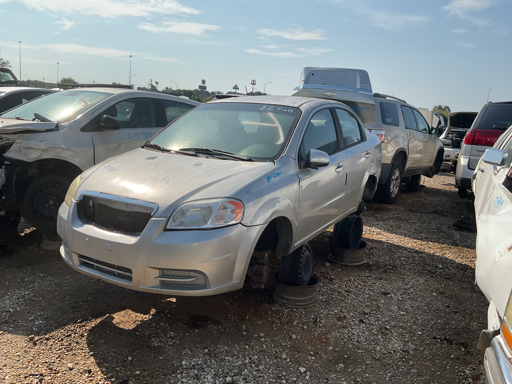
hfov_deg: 61.7
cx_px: 256
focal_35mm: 29
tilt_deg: -6.5
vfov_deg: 48.2
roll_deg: -1.8
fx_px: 429
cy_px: 192
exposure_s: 1/2538
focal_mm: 3
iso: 16
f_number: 1.8
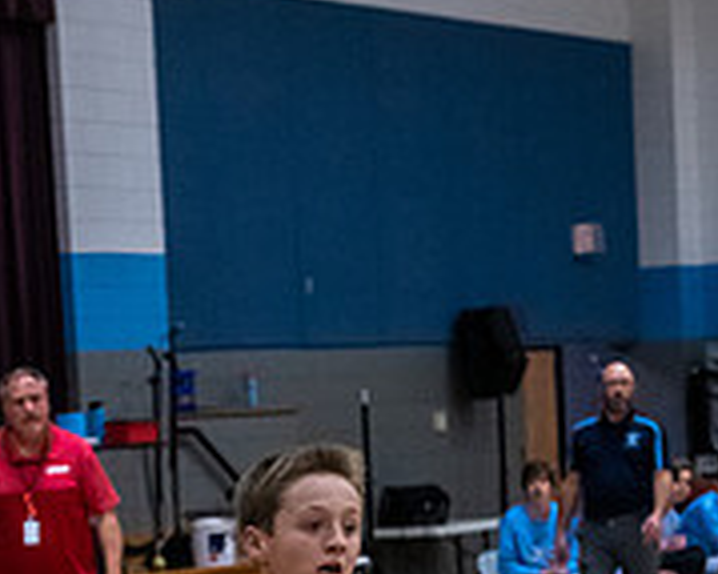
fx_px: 3759
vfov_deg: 8.6
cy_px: 779
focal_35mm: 177
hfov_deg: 10.9
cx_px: 241
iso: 4000
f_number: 4
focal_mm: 50
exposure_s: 1/500
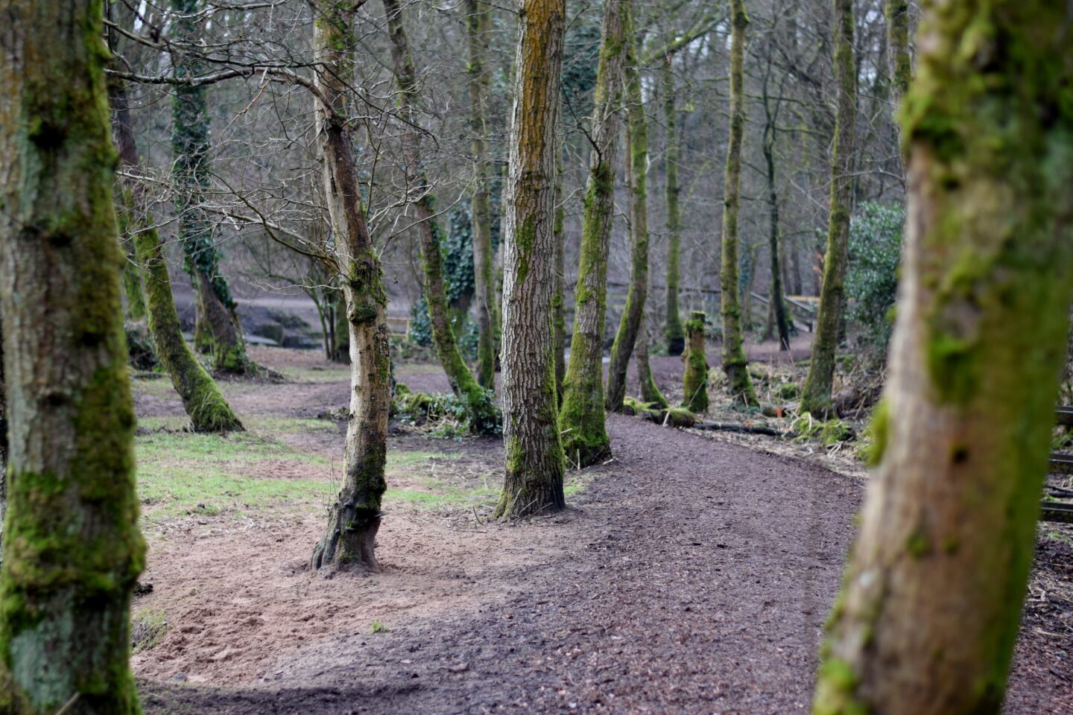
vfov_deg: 18.2
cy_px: 358
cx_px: 536
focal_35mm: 75
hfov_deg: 27.0
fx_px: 2235
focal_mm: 50
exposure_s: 1/200
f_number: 1.8
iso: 100
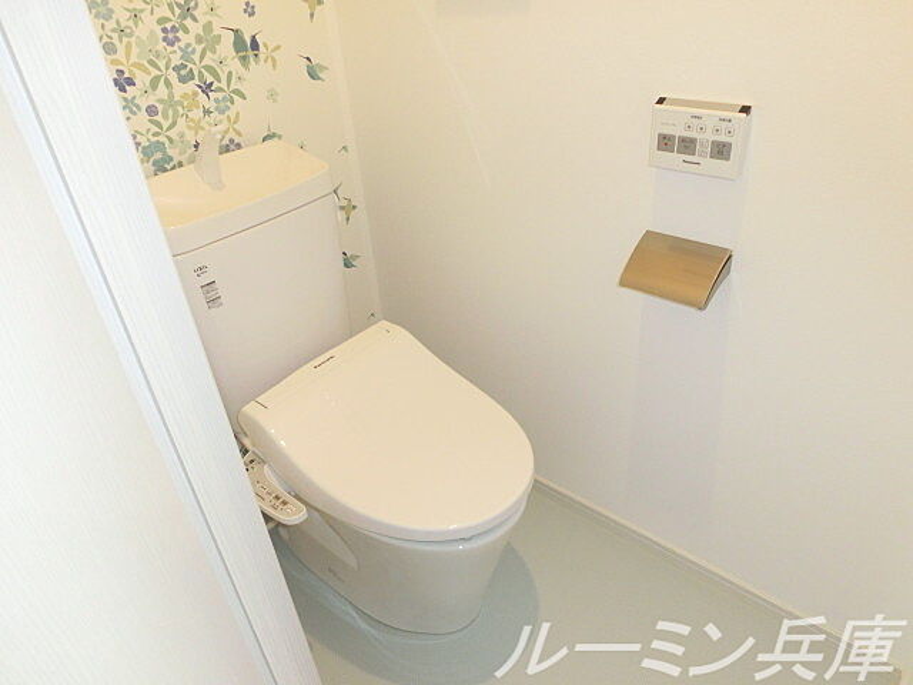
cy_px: 342
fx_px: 633
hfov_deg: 71.6
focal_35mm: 24
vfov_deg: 56.8
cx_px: 456
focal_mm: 4.24
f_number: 3
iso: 400
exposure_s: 1/60
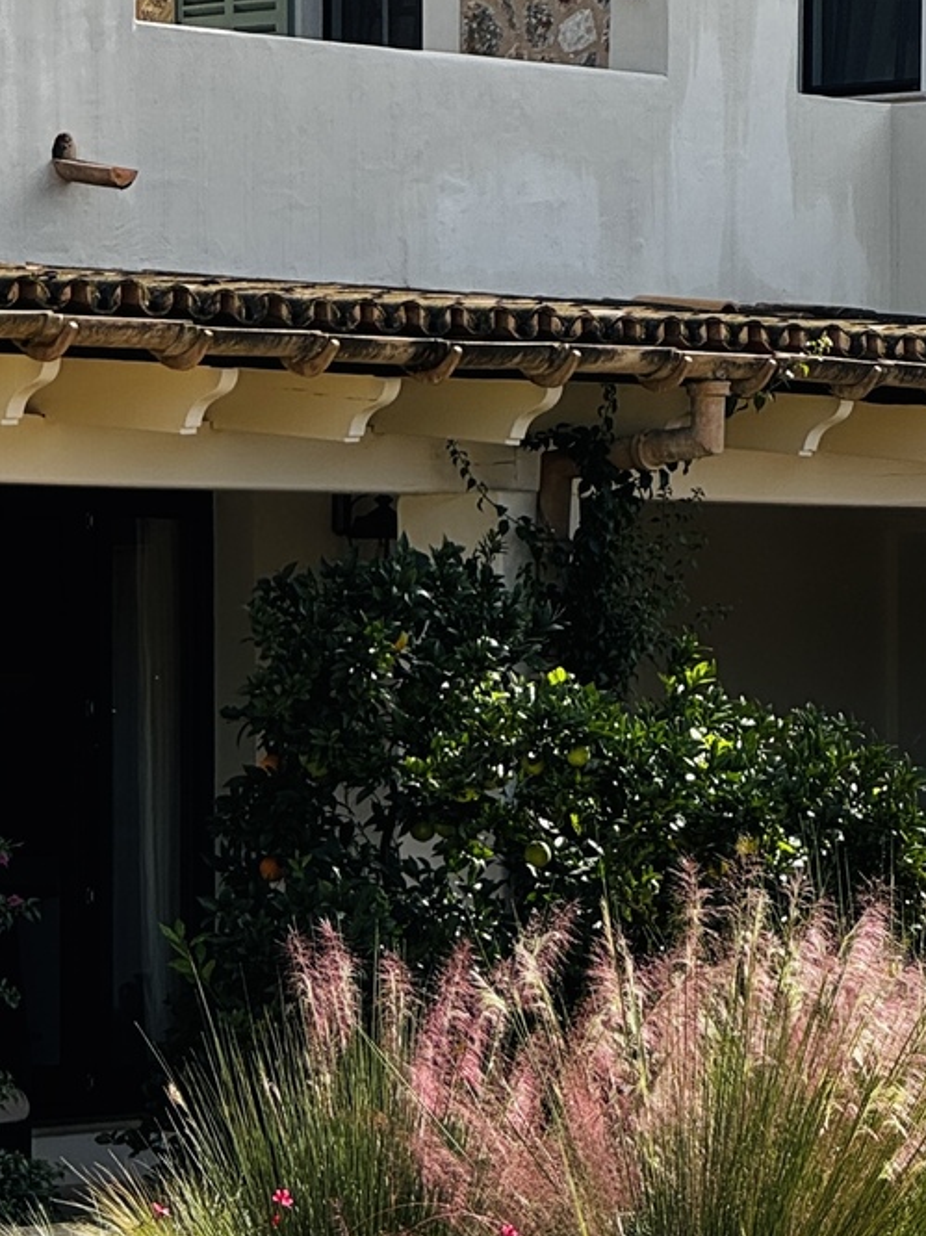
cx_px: 134
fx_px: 6603
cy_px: 1148
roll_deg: +0.0
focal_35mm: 185
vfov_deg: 10.6
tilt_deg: -3.0
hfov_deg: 8.0
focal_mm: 9
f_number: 2.8
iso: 25
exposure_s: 1/567
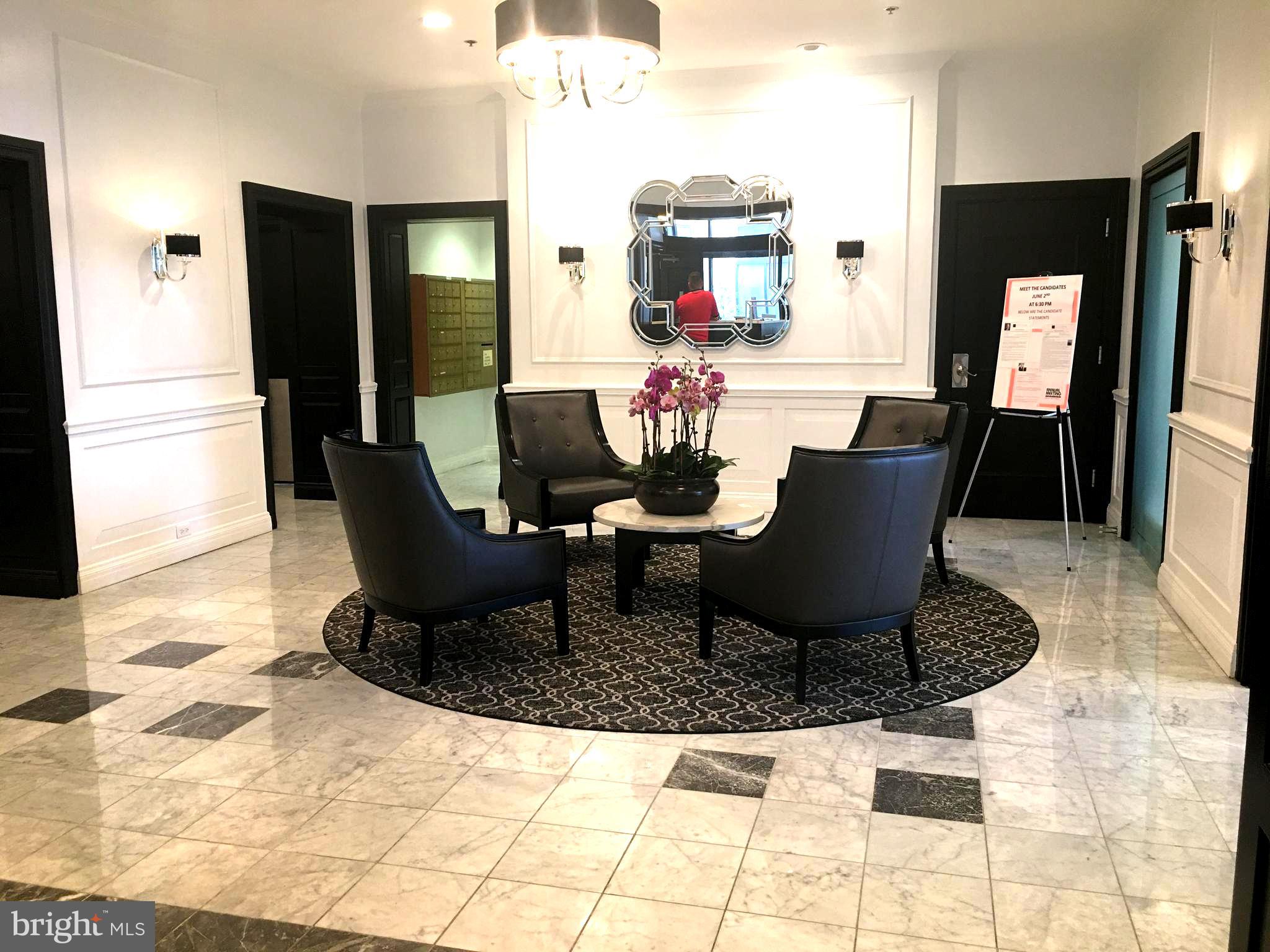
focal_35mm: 29
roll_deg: +0.8
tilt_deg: -8.3
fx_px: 1064
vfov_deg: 48.2
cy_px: 476
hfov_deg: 61.7
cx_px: 635
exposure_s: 1/15
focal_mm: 4.15
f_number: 2.2
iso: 50
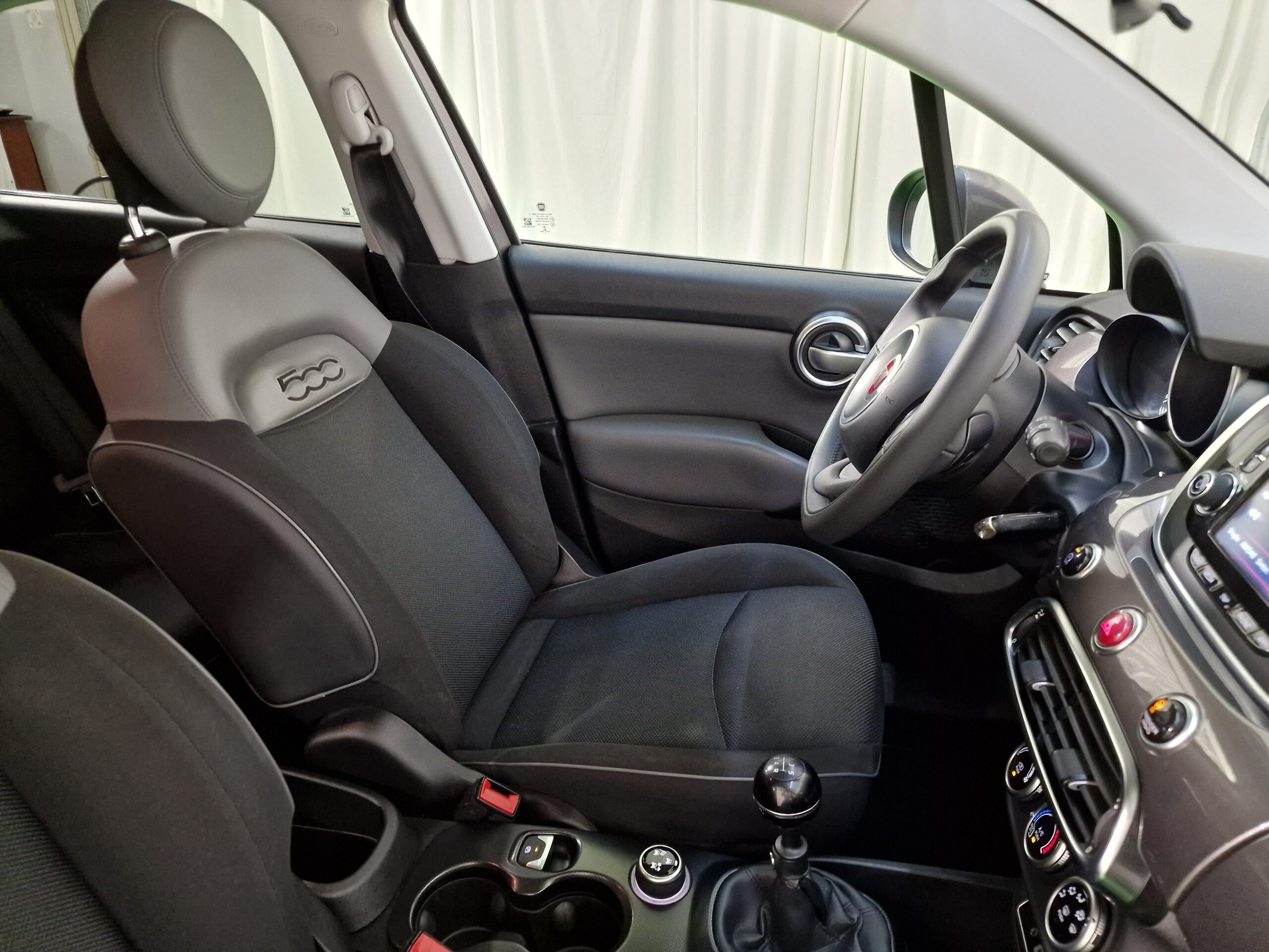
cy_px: 476
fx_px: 843
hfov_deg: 73.9
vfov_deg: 58.9
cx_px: 634
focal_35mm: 23
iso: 500
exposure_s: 1/33
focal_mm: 6.4
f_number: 1.8
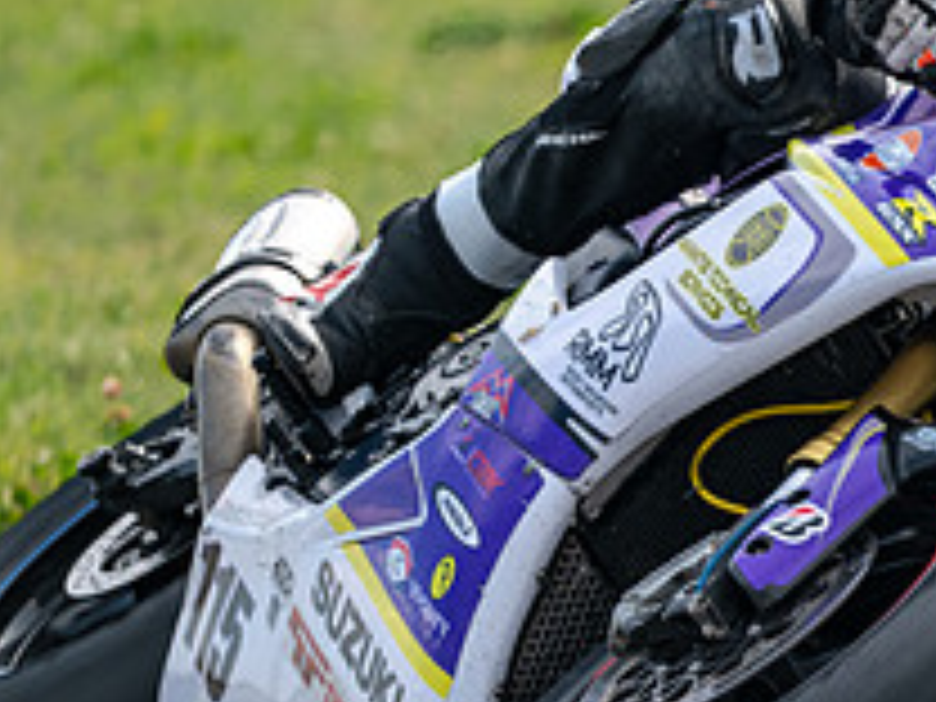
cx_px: 1120
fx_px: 43453
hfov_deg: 1.2
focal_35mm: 1607
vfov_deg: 0.9
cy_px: 533
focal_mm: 600
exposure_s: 1/1250
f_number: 6.3
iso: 500
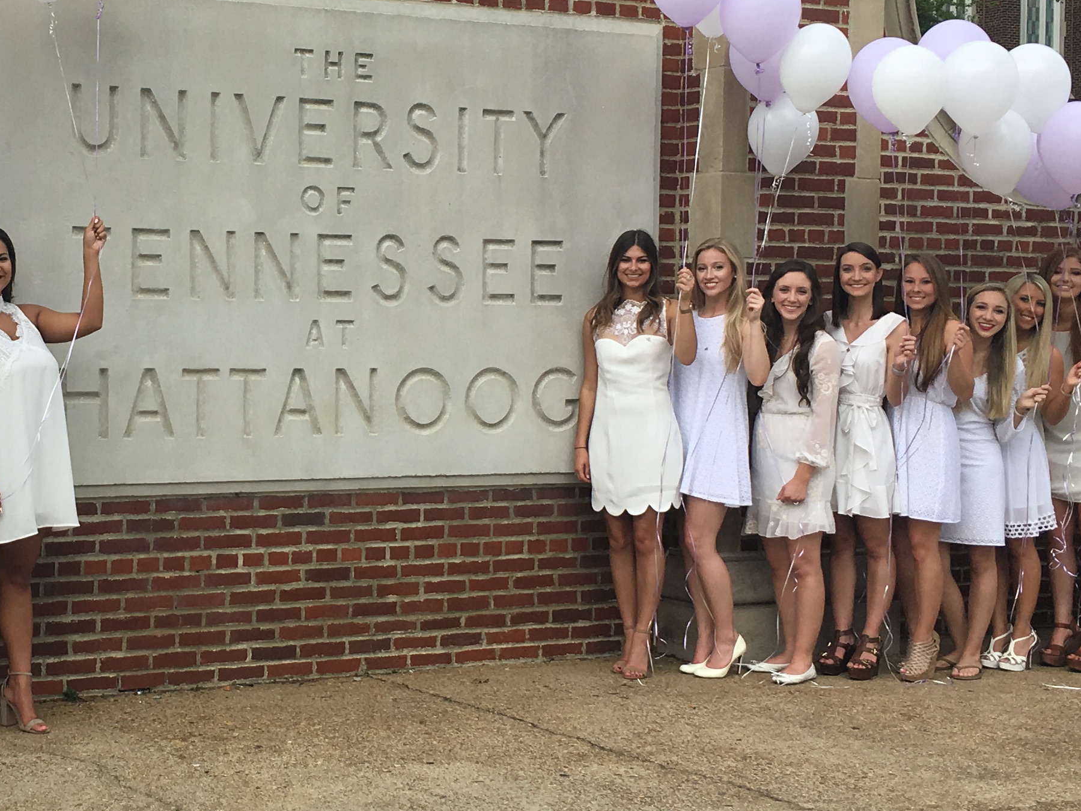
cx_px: 187
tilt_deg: -0.8
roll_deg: -0.8
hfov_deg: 29.0
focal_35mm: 65
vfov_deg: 22.6
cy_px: 352
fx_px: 2030
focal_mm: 4.15
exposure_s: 1/167
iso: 25
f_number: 2.2
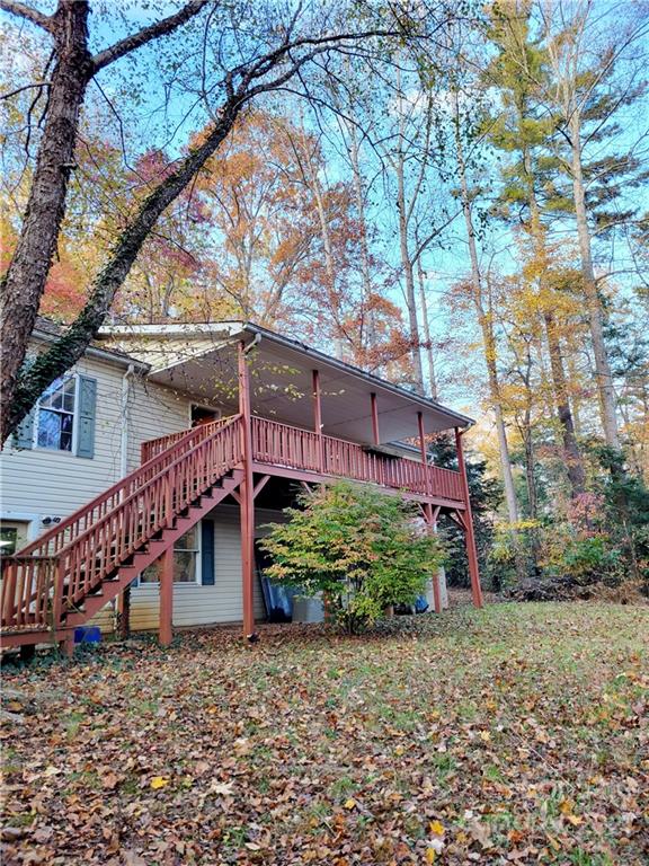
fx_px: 650
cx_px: 324
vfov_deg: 67.3
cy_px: 433
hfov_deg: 53.1
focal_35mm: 26
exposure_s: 1/119
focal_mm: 5.4
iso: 80
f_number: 1.8
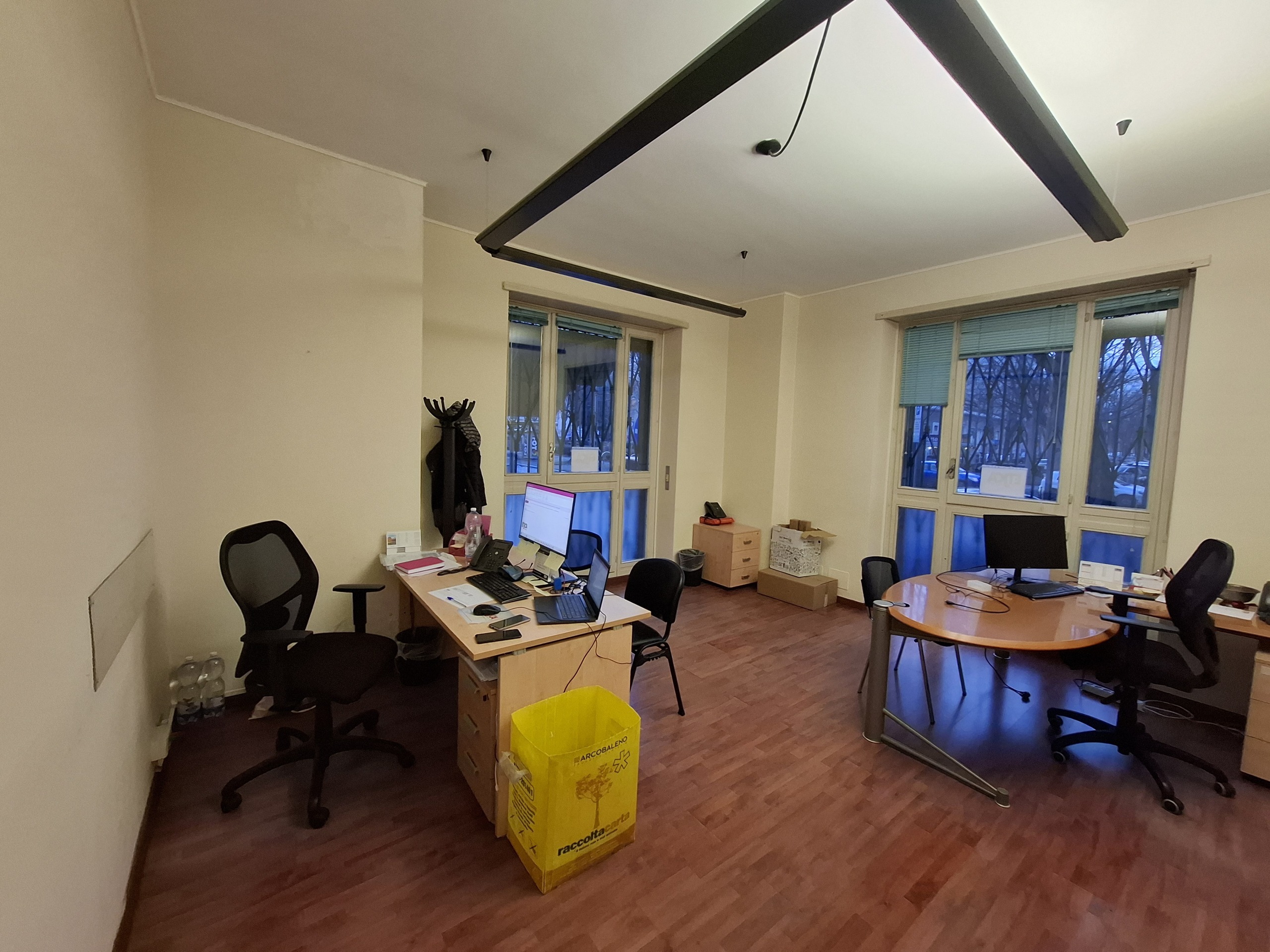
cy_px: 476
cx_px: 635
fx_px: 477
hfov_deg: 106.2
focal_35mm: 13
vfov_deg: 89.9
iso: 160
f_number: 2.2
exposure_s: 1/33
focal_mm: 1.74
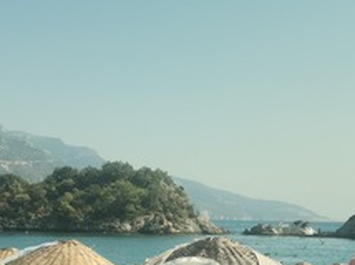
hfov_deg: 23.3
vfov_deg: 17.5
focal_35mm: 84
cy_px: 80
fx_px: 860
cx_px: 133
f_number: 1.8
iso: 50
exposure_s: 1/2151
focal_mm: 4.75
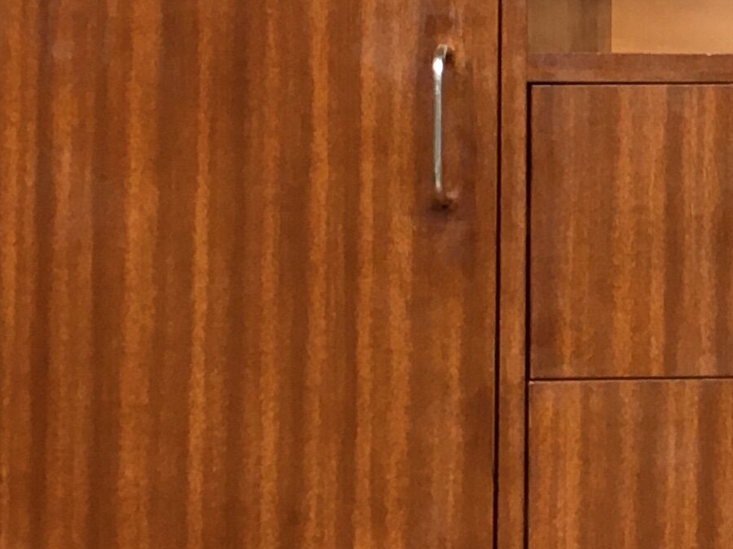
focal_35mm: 131
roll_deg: +0.3
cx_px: 1035
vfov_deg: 11.2
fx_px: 2773
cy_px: 30
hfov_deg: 14.3
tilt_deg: +3.1
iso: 80
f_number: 2.2
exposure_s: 1/33
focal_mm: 4.15
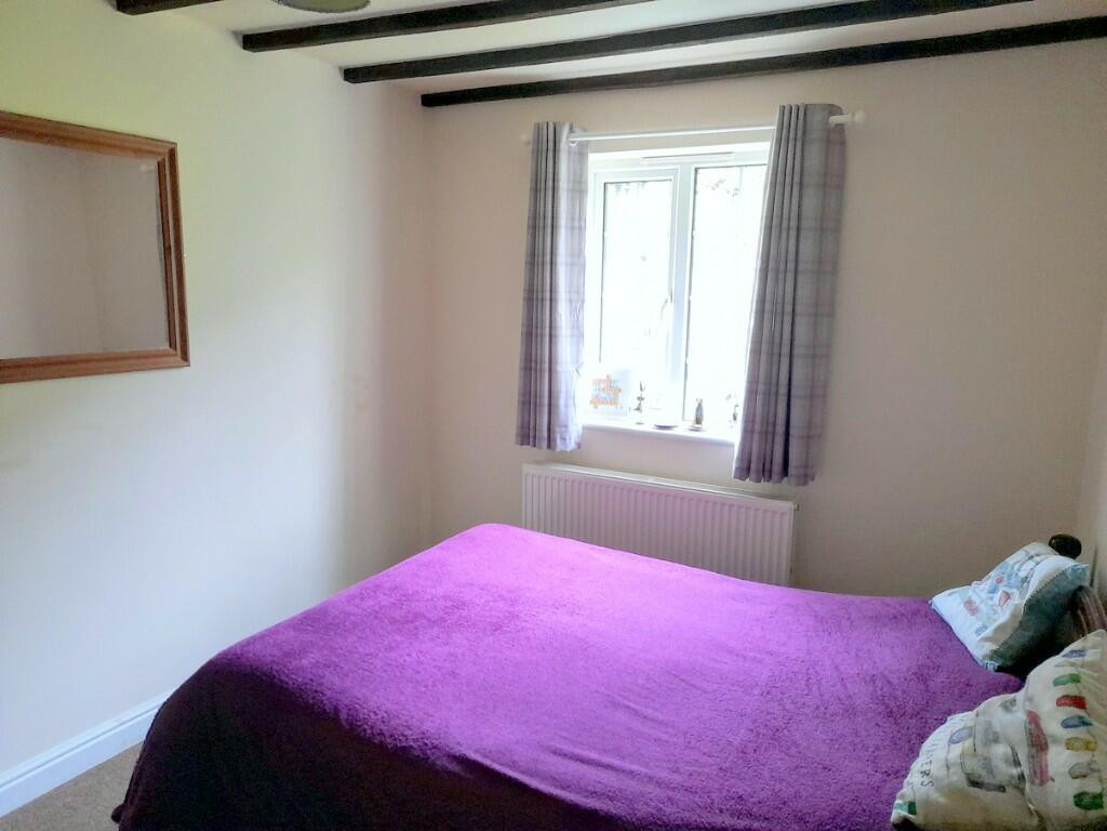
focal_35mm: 25
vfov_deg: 54.9
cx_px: 554
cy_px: 416
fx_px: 799
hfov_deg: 69.4
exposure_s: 1/25
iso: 400
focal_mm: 4.6
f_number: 2
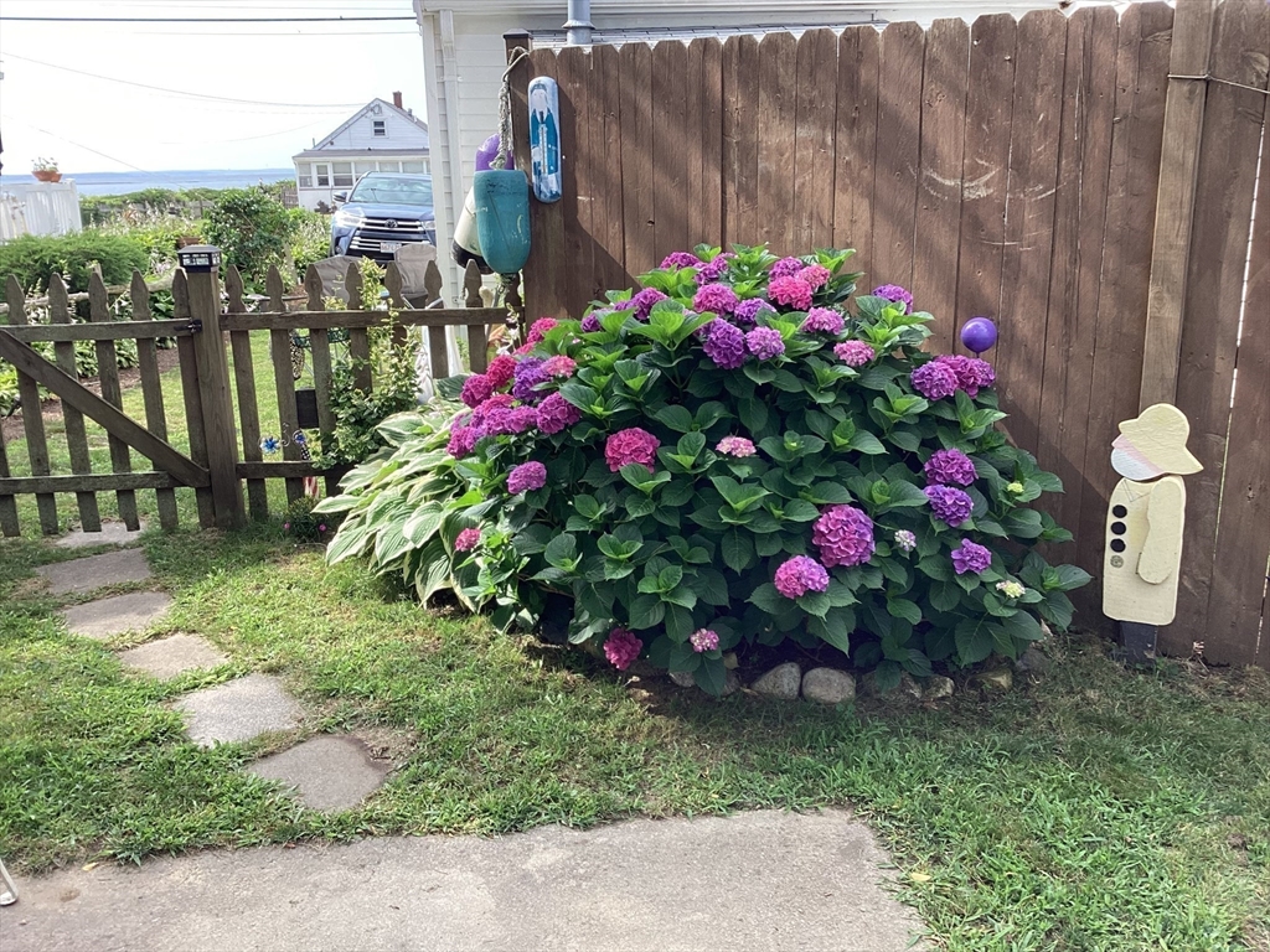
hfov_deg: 58.4
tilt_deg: -16.2
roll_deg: +0.2
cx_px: 635
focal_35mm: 31
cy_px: 476
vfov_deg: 45.4
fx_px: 1137
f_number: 2.4
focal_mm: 3.3
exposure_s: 1/175
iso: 25
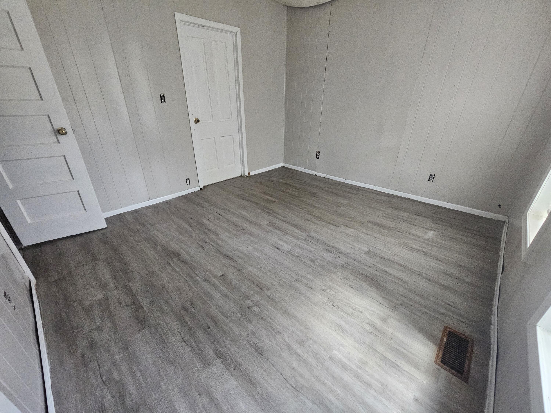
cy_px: 206
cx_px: 276
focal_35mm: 13
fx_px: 207
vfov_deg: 89.9
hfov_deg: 106.2
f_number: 2.2
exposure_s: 1/60
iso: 400
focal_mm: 2.2
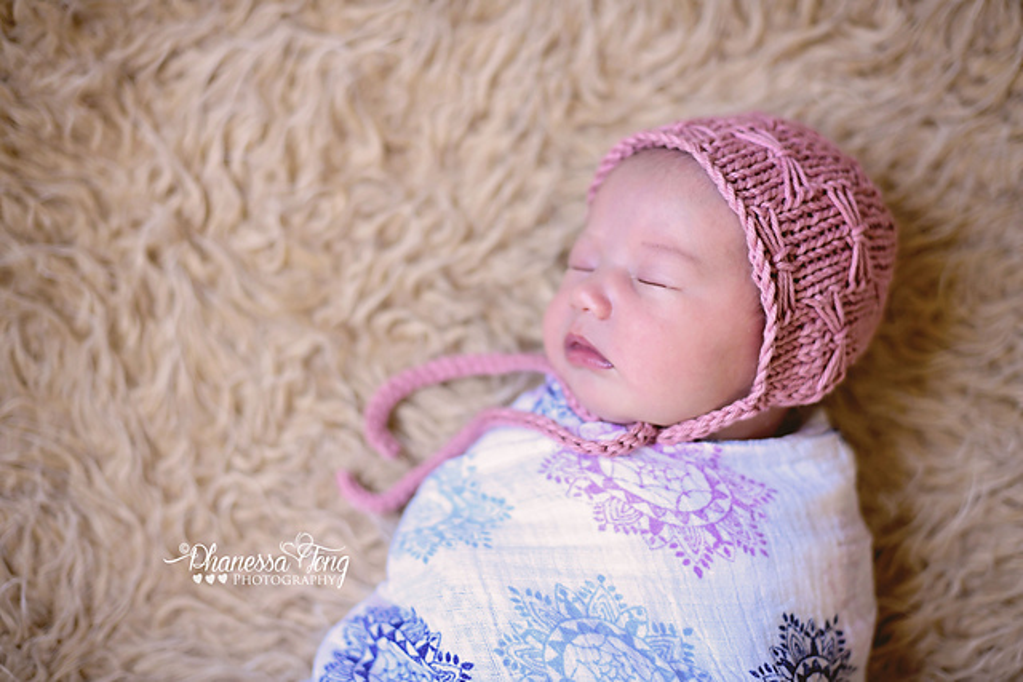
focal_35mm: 50
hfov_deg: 39.6
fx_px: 1421
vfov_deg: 27.0
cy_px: 341
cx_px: 512
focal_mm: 50
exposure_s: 1/400
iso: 640
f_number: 2
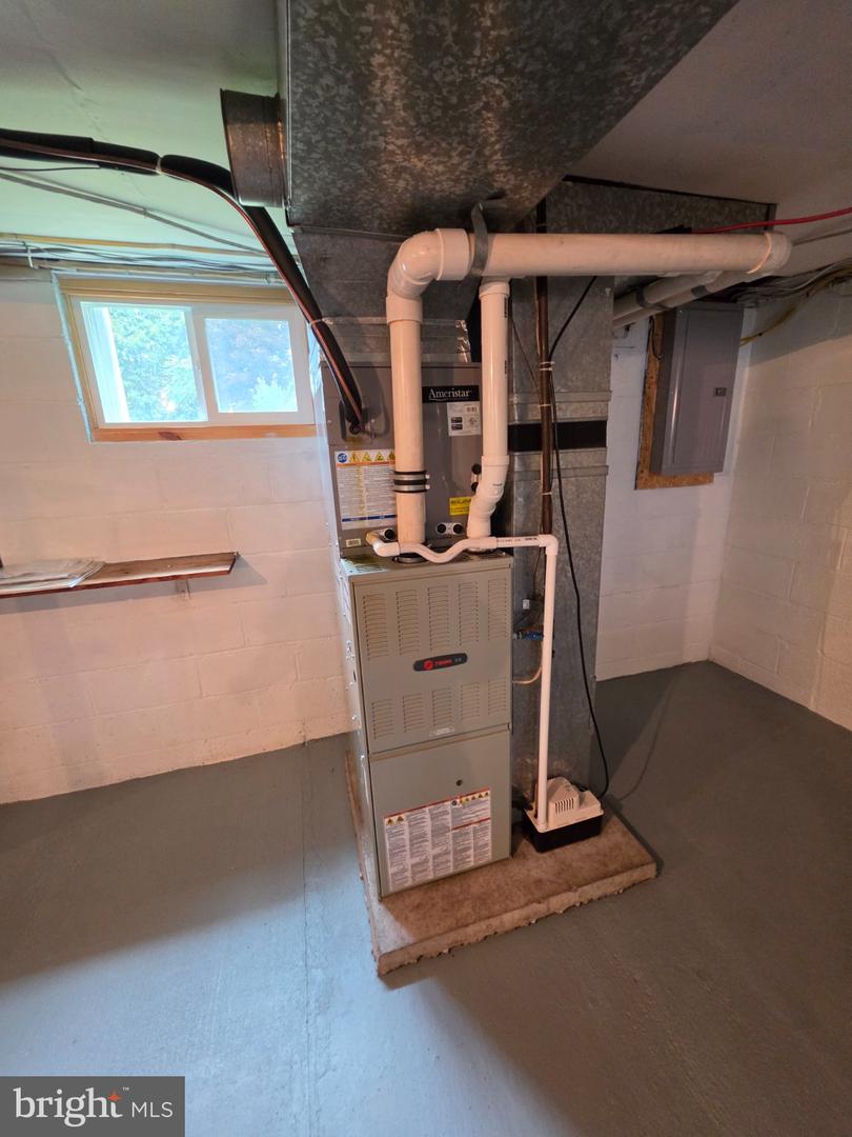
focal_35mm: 13
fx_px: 427
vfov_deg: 106.2
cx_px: 426
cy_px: 568
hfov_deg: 89.9
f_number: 1.9
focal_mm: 2.2
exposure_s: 1/60
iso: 320
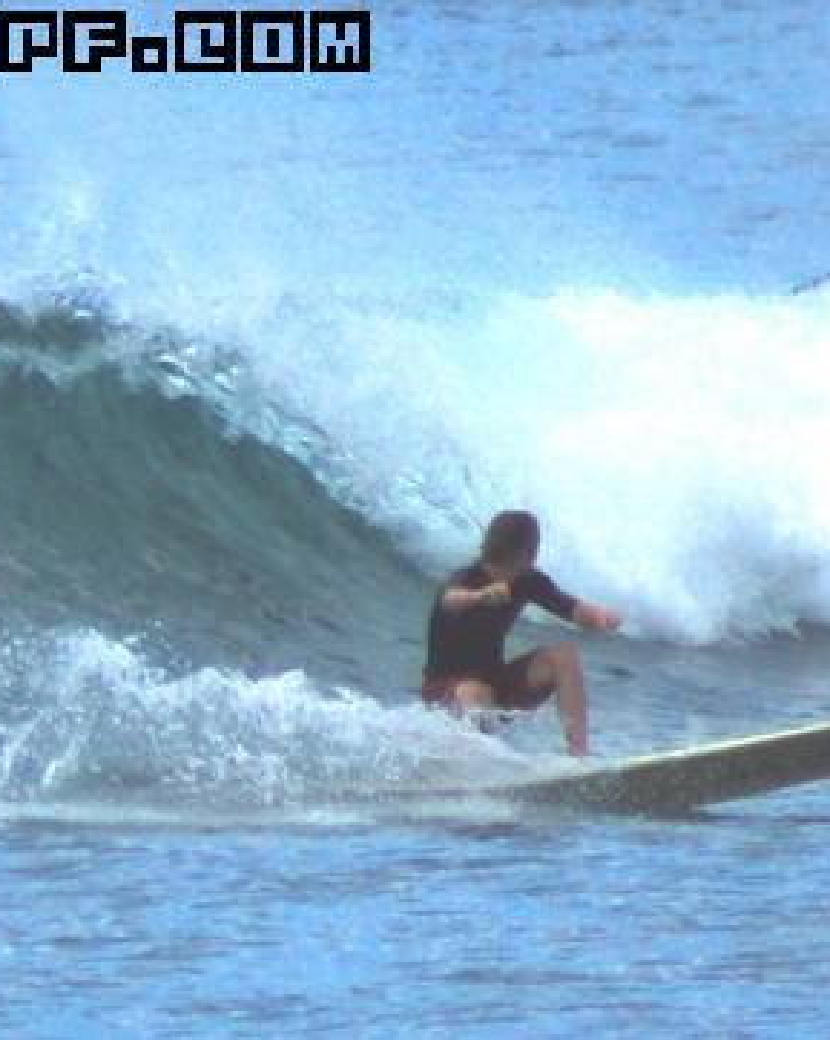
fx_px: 19677
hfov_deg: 2.4
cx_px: 292
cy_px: 520
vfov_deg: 3.0
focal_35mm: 640
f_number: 5.6
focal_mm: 300
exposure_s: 1/4000
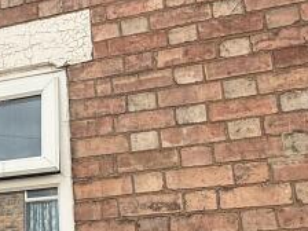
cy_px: 187
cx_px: -38
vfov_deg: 22.6
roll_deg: -0.7
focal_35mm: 64
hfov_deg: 27.5
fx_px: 569
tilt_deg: +17.1
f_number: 2.2
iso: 50
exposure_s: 1/545
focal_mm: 2.22
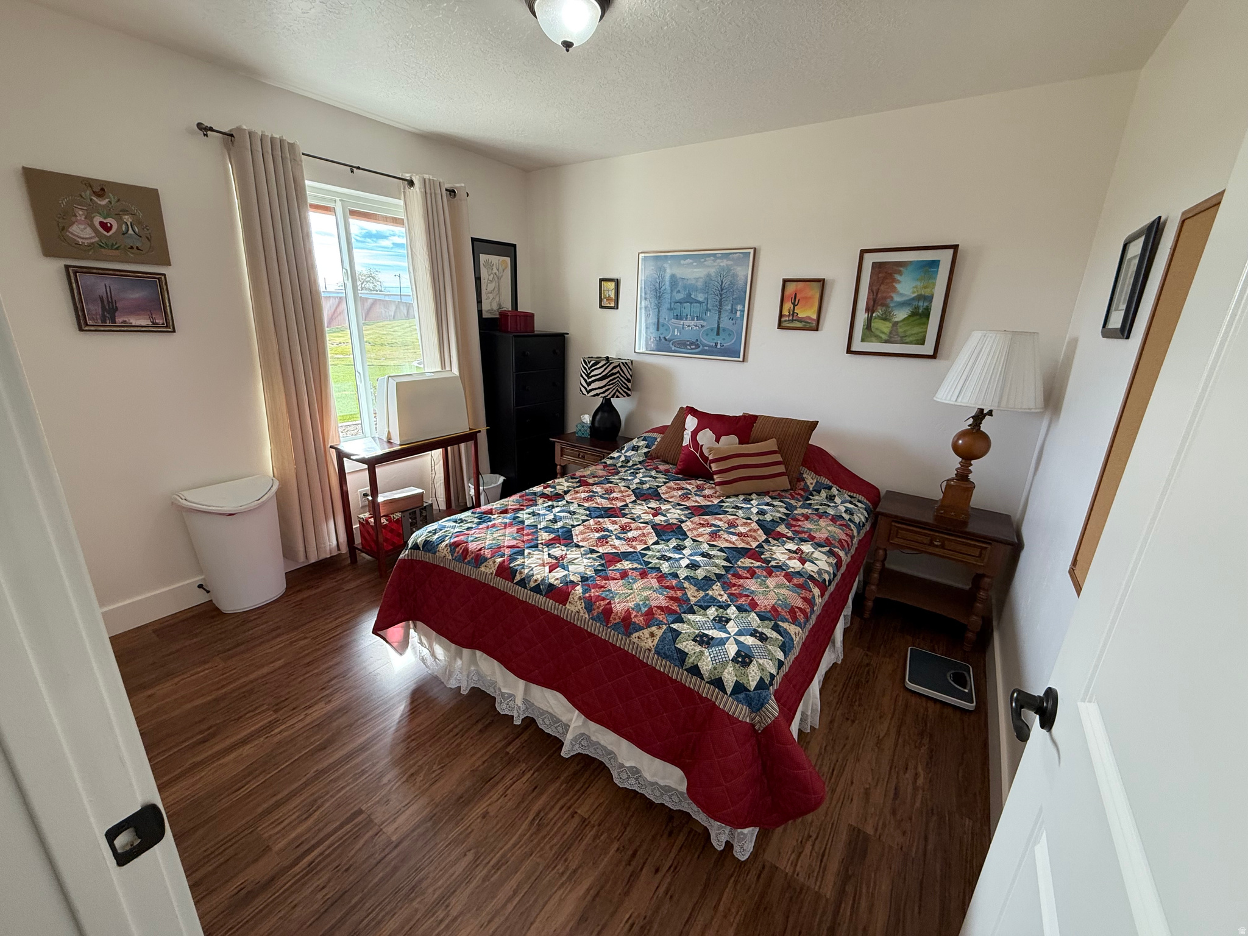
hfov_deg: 102.1
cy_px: 468
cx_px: 624
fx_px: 505
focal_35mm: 14
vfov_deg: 85.7
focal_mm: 2.22
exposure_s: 1/99
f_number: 2.2
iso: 125
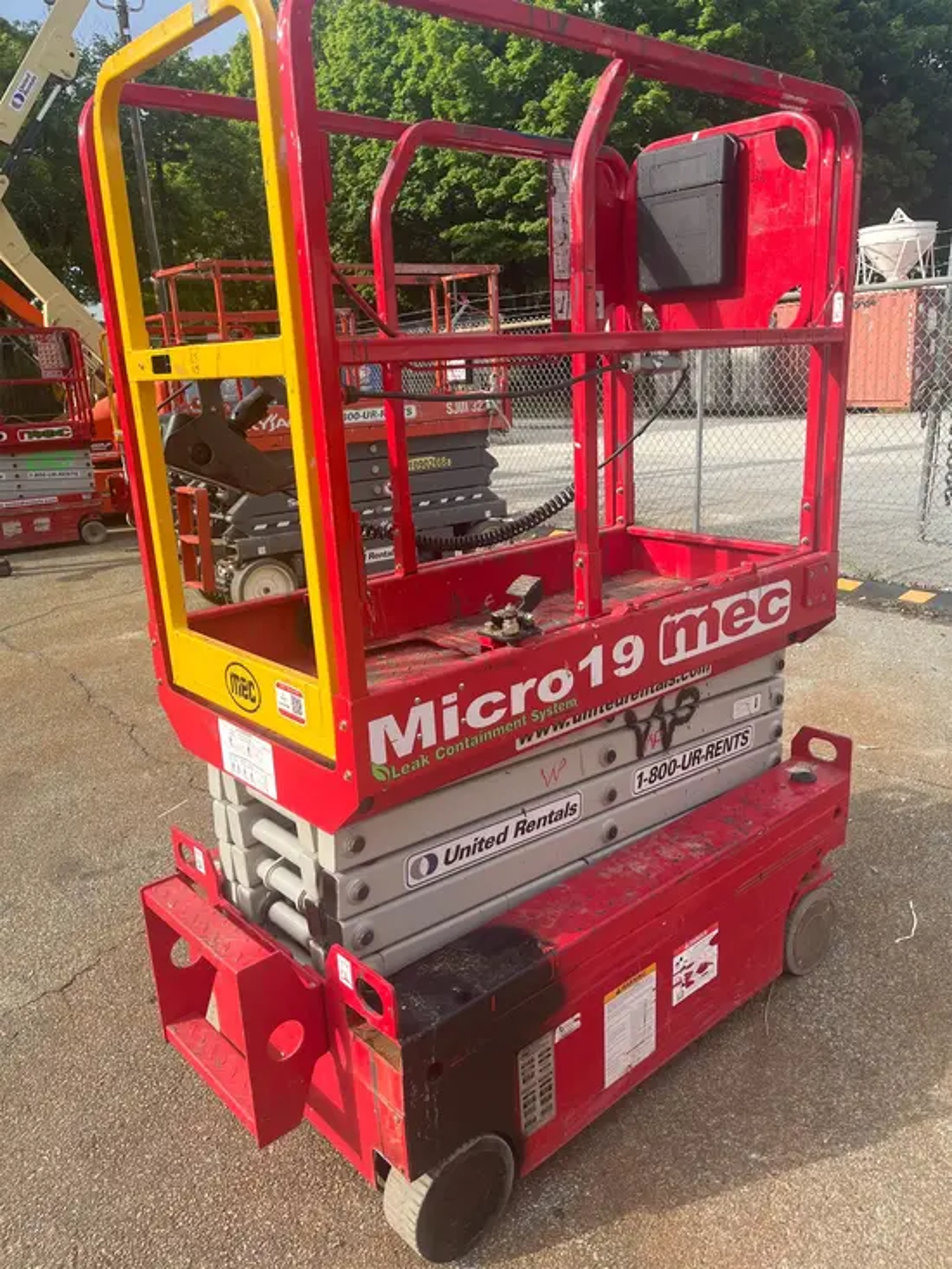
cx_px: 476
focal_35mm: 26
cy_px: 634
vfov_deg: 67.3
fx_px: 953
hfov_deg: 53.1
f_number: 1.6
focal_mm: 5.1
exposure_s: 1/1422
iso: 50
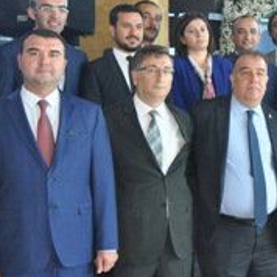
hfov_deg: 21.1
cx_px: 325
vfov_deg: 22.5
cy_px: 123
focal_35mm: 77
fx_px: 697
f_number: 3.8
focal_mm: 24
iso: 800
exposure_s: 1/80
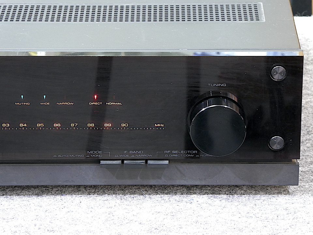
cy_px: 118
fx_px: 1447
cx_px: 156
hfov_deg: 12.3
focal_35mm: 160
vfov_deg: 9.3
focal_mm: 28.7
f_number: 5.5
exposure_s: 1.3
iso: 200
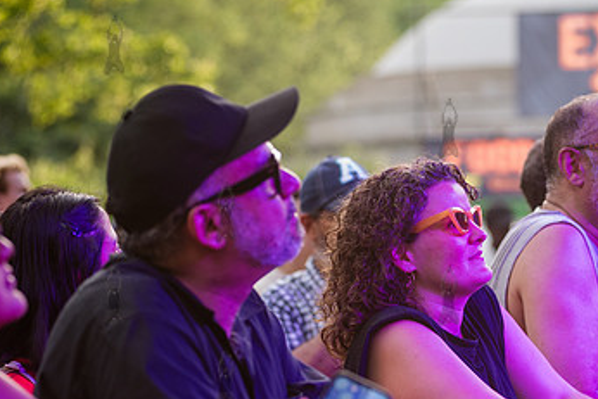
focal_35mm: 176
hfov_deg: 11.6
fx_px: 2925
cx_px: 448
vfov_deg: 7.8
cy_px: 294
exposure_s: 1/250
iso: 1000
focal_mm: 105
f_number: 4
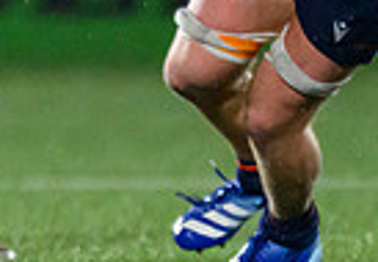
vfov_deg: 0.4
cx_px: -435
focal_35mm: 3494
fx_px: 37143
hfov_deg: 0.6
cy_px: -23
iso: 8000
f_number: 4
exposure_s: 1/1250
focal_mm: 560
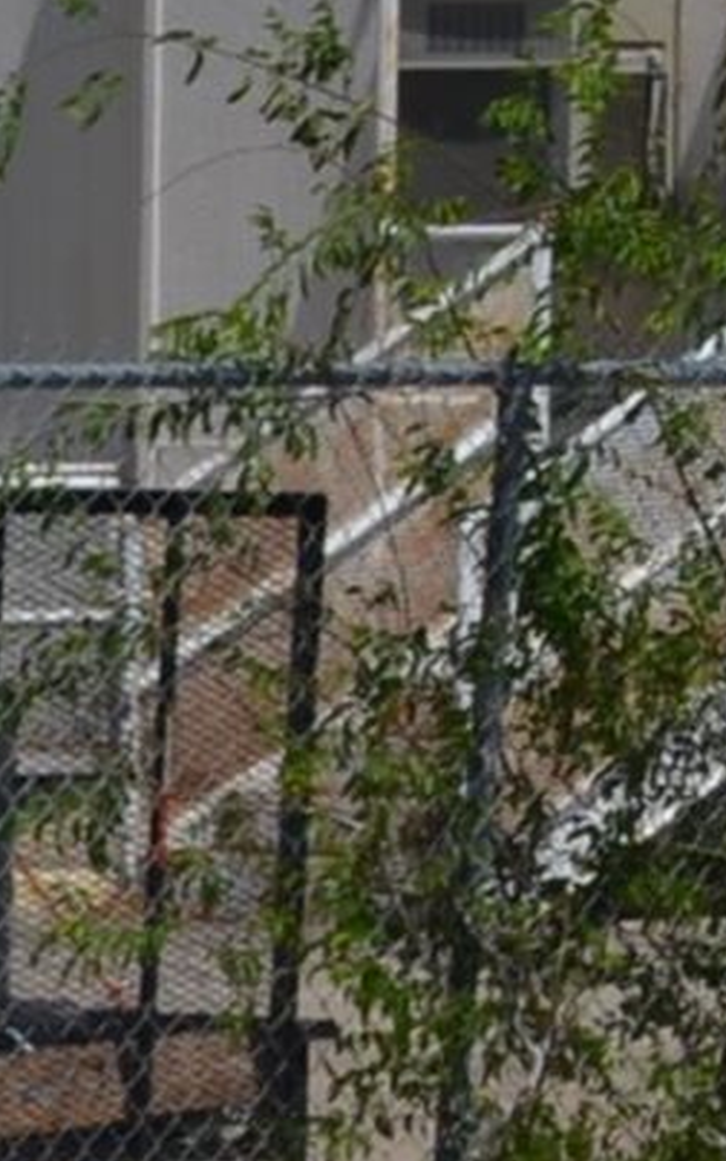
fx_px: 16611
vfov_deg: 4.0
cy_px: -542
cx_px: 3394
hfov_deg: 2.4
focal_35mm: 525
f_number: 10
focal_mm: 45
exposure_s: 1/400
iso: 100
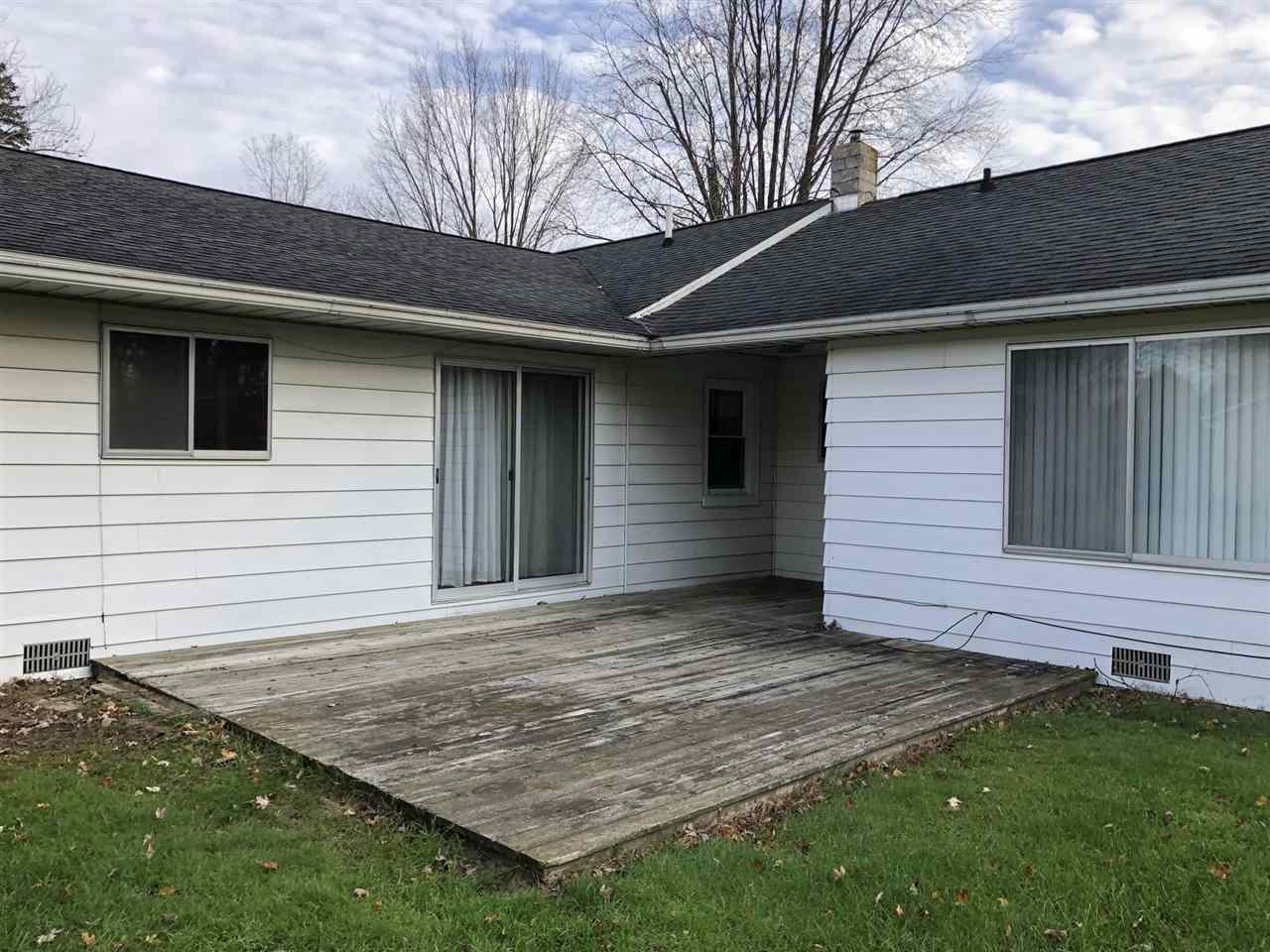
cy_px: 476
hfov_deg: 63.4
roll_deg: -2.2
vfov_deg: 49.7
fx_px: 1027
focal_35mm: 28
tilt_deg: -1.2
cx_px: 635
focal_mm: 4
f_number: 1.8
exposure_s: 1/564
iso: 20
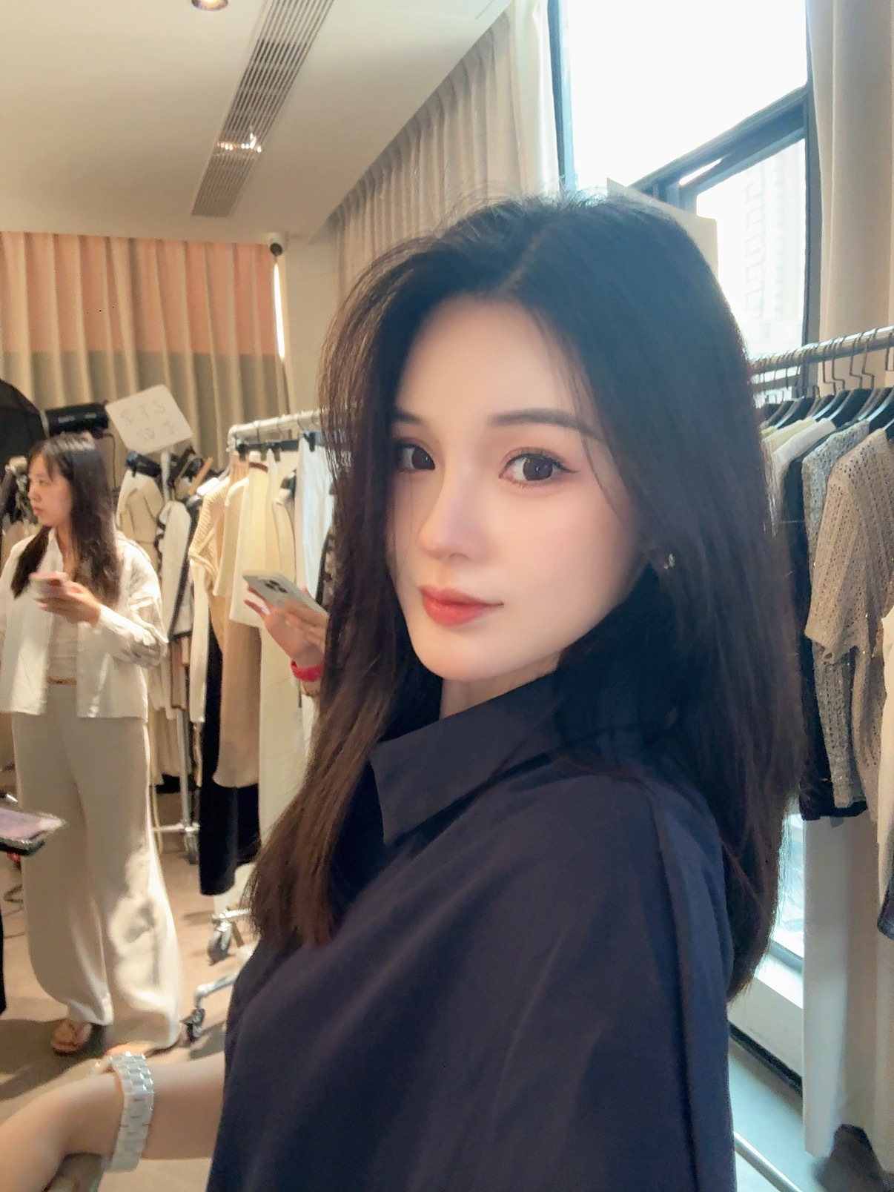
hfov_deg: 46.8
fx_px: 1033
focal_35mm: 30
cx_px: 447
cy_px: 596
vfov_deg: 60.0
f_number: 1.9
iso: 400
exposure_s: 1/25
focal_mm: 2.69
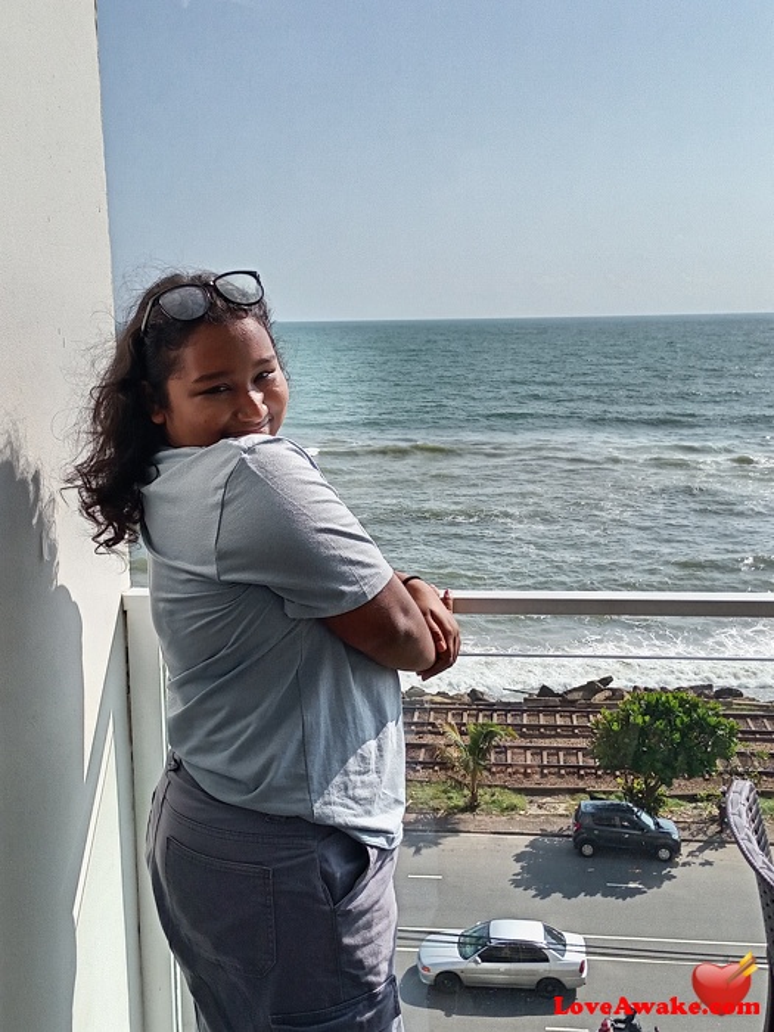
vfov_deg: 47.9
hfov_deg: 36.8
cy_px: 516
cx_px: 387
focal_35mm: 39
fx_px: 1163
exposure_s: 1/1071
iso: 101
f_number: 1.8
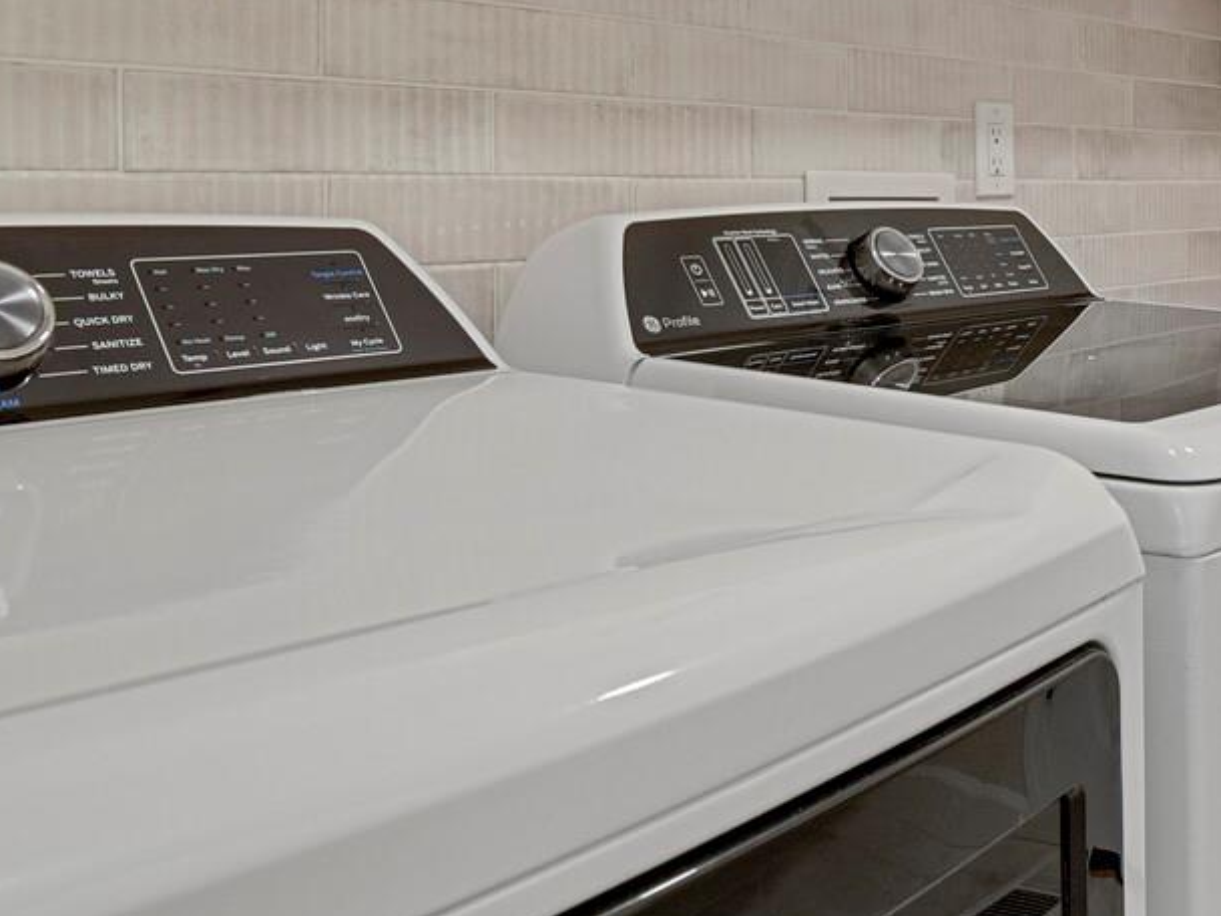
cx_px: 1264
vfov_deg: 32.9
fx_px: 1517
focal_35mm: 43
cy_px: 213
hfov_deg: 38.2
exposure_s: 1/20
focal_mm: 17
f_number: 8
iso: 5000
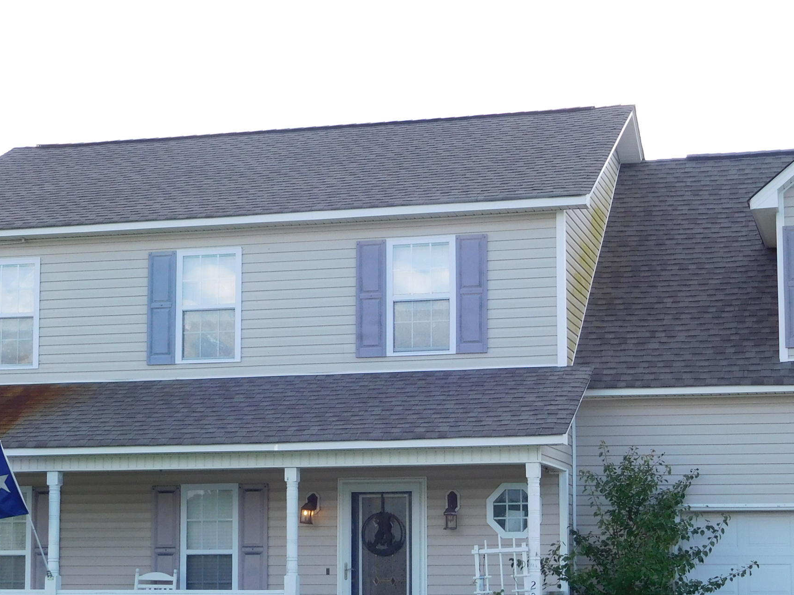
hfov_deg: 24.7
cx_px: 357
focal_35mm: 79
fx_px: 1812
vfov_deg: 18.6
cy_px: 409
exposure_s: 1/320
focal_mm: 8
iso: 125
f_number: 4
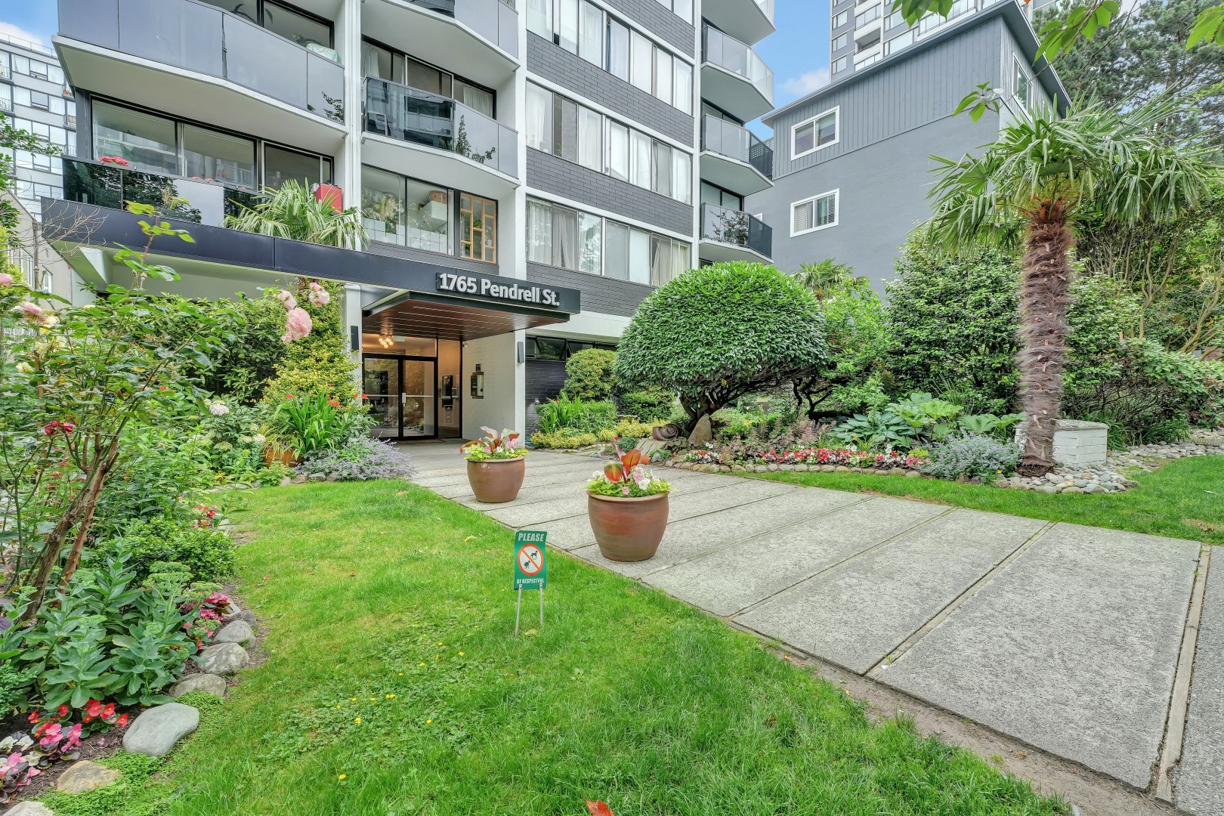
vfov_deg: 77.0
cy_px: 408
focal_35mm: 15
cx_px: 612
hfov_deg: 100.0
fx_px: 513
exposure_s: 1/100
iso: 400
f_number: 8
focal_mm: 15.1
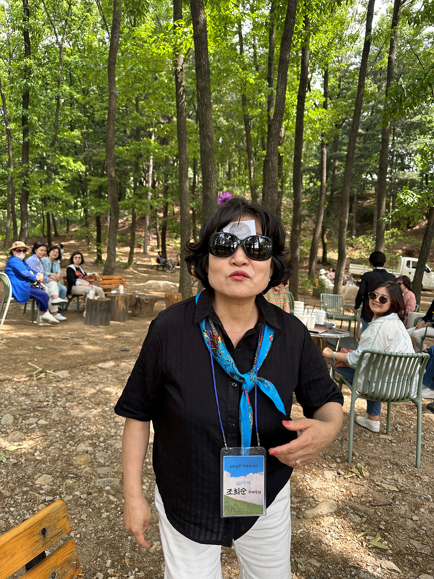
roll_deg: +2.6
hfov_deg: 56.8
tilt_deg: -1.3
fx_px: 401
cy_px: 290
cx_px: 217
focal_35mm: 24
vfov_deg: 71.6
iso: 80
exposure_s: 1/278
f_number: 1.78
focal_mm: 6.86
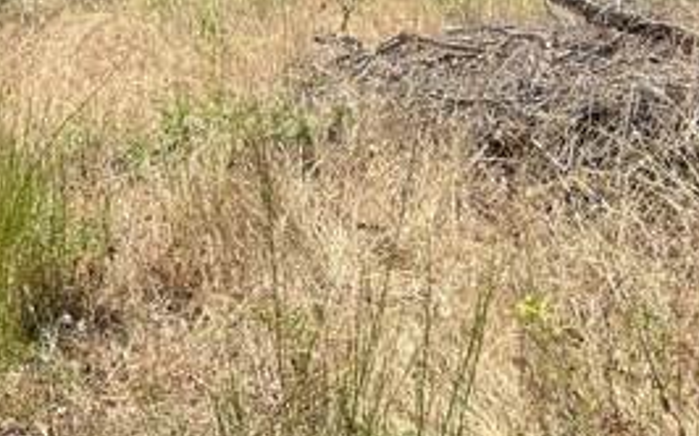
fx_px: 1580
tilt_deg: -1.0
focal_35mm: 83
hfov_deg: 23.7
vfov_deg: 15.1
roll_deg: -1.1
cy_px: -102
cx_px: -21
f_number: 1.6
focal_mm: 5.1
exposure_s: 1/1776
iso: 50
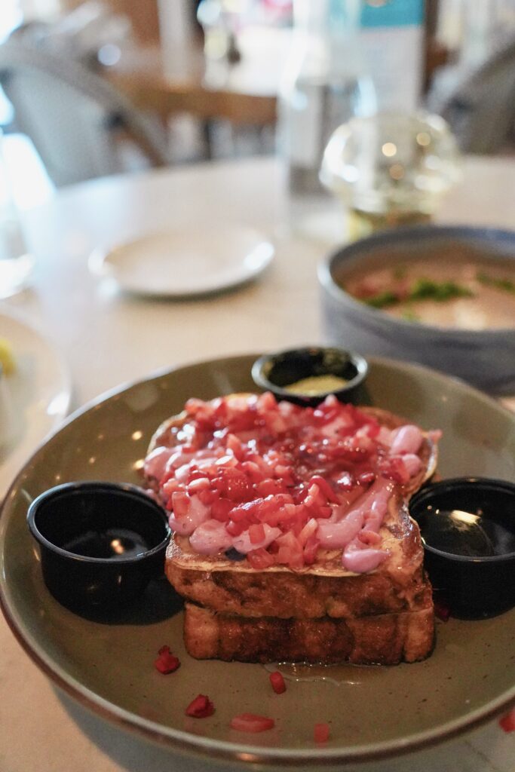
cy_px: 386
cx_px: 258
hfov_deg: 40.0
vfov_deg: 57.2
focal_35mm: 33
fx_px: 708
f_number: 3.2
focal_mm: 33
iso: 12800
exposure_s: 1/1250
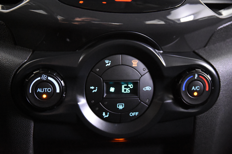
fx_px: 435
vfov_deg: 20.2
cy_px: 77
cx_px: 116
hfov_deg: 29.9
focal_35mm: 68
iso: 11400
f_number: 3.5
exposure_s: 1/80
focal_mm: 45
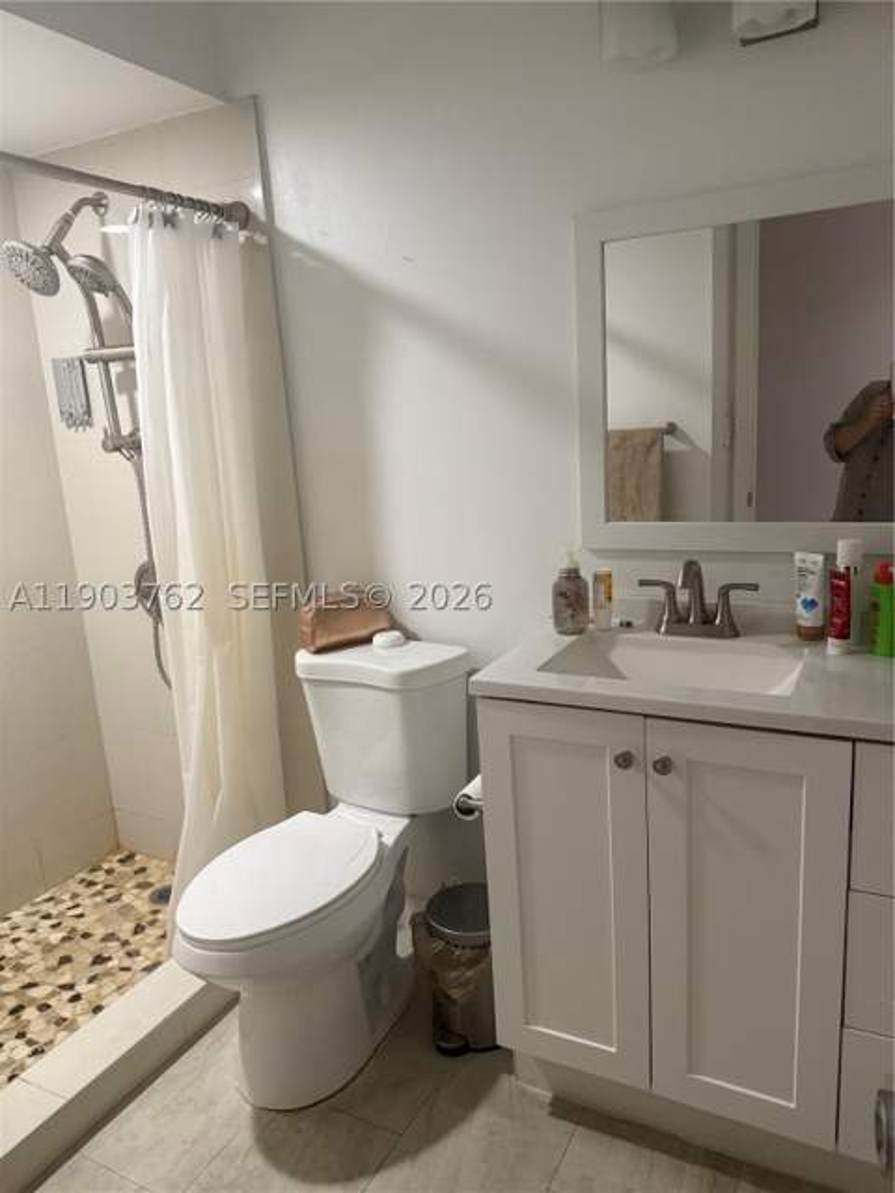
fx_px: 827
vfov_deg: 71.6
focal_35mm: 24
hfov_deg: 56.8
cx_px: 448
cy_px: 596
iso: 500
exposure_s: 1/60
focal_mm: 6.76
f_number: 1.78
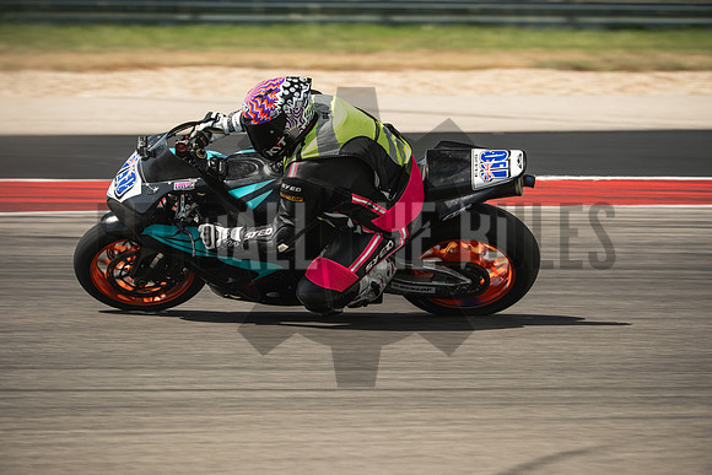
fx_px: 8308
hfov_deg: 4.9
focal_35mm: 420
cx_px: 356
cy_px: 238
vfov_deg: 3.3
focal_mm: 280
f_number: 5.6
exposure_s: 1/320
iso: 160
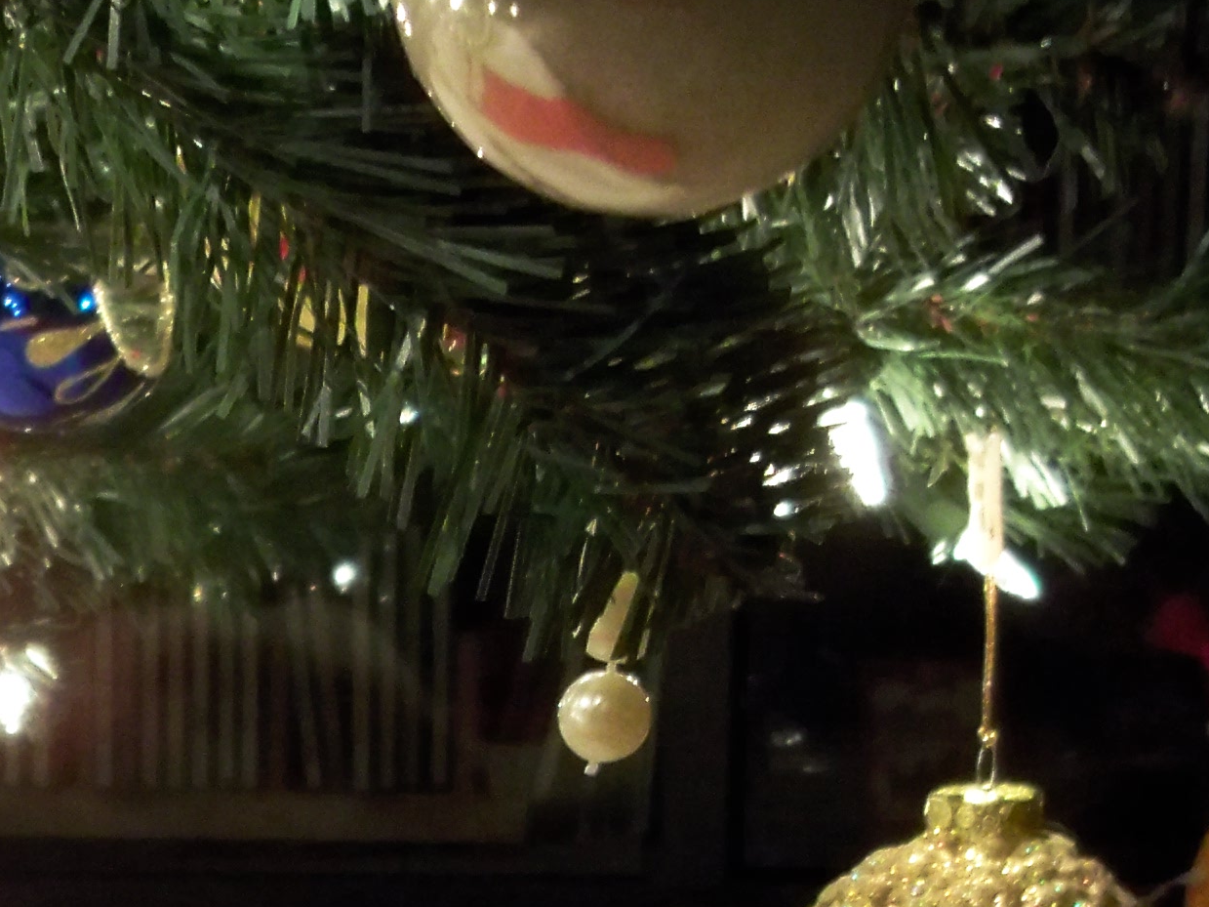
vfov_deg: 12.5
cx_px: -470
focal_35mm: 113
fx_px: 3946
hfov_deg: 16.3
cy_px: 1303
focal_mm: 6.2
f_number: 3.5
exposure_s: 1/3.2
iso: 400
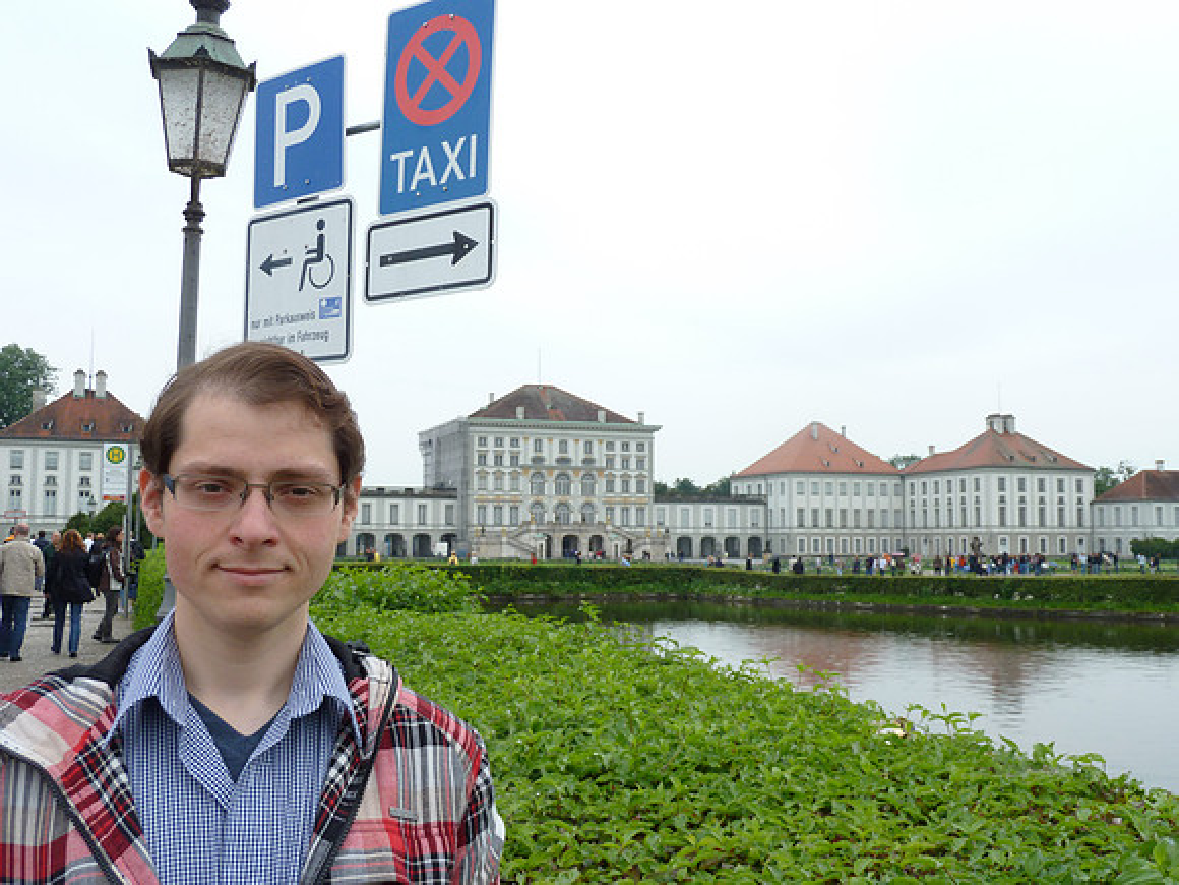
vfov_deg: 38.7
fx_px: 1260
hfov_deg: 50.1
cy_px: 442
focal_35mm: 37
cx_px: 590
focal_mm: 6.1
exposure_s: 1/320
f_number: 4
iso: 80
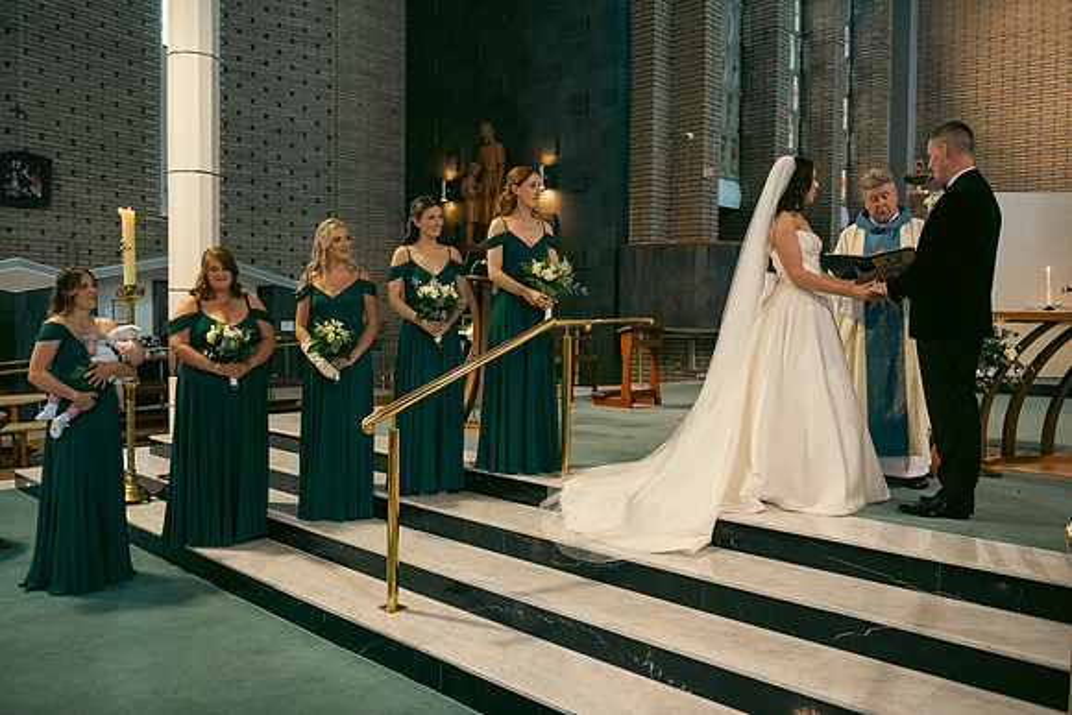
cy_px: 358
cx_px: 536
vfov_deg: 45.0
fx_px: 864
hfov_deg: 63.6
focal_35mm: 29
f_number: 3.5
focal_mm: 29
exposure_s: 1/160
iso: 1000
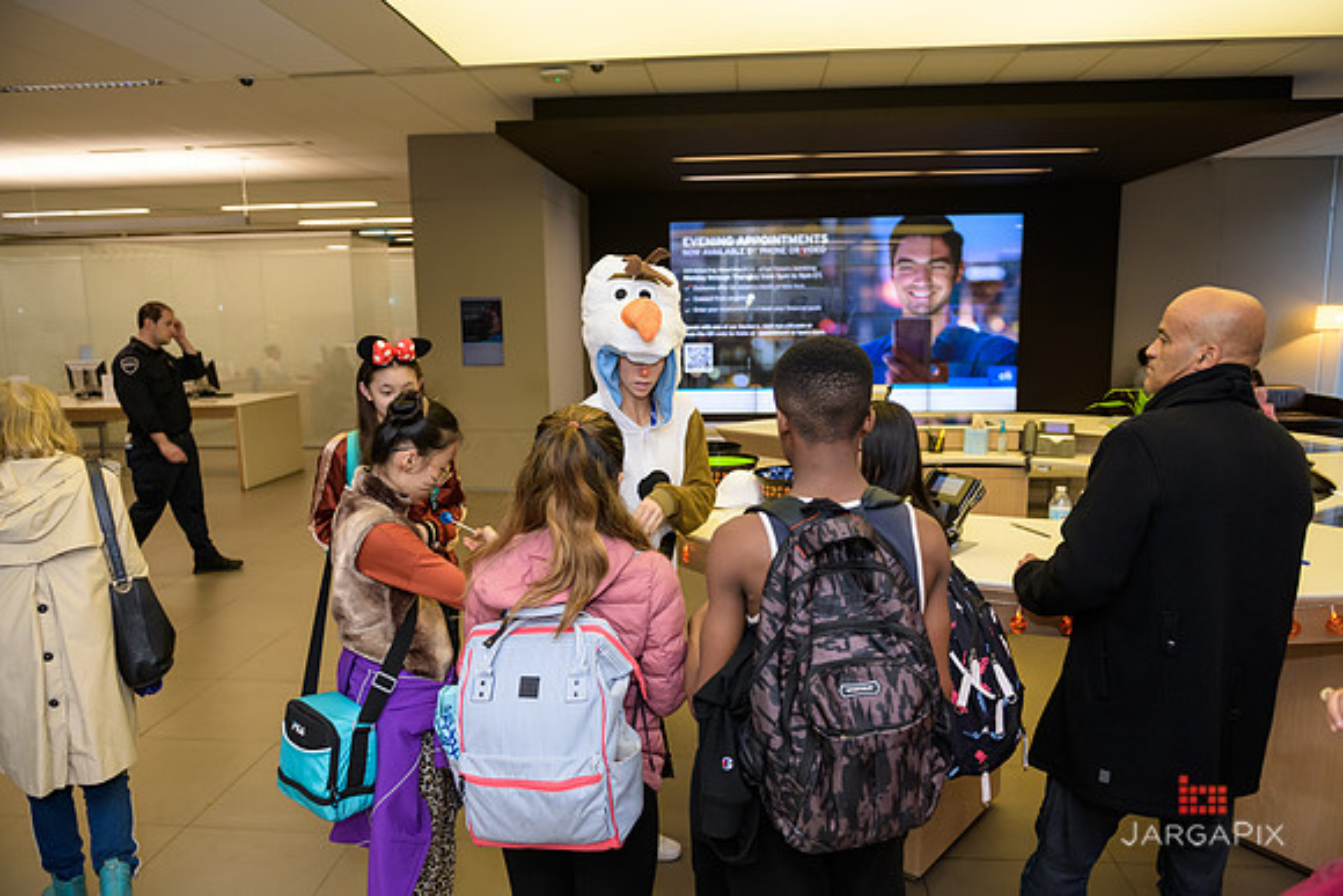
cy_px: 448
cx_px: 672
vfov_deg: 53.2
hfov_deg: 73.7
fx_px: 896
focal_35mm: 24
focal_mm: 24
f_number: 3.2
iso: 800
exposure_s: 1/125
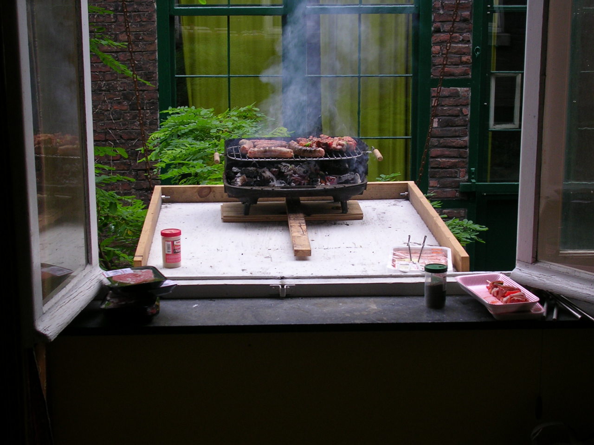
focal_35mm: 72
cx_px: 297
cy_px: 222
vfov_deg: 20.4
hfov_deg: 27.0
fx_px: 1235
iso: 50
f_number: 3.7
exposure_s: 1/83.2
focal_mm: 10.9
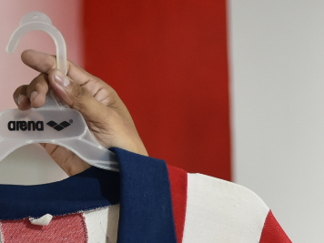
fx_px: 1432
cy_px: 435
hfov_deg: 12.9
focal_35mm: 153
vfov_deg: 9.3
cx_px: 231
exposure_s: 1/100
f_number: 1.8
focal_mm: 35
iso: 1000
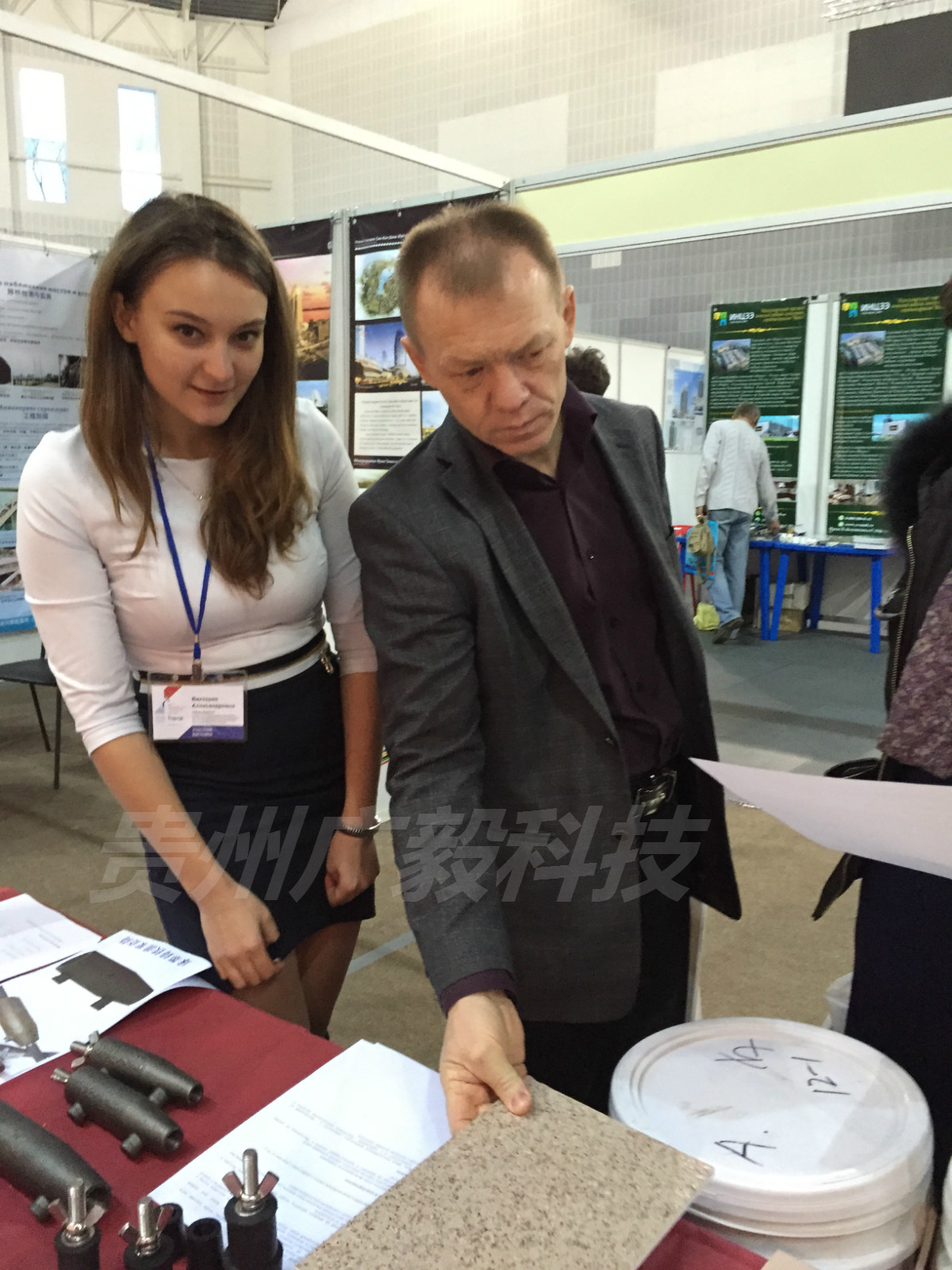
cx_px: 476
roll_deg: -0.5
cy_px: 635
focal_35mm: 29
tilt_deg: -8.9
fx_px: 1063
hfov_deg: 48.2
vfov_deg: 61.7
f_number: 2.2
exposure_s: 1/30
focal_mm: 4.15
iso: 250
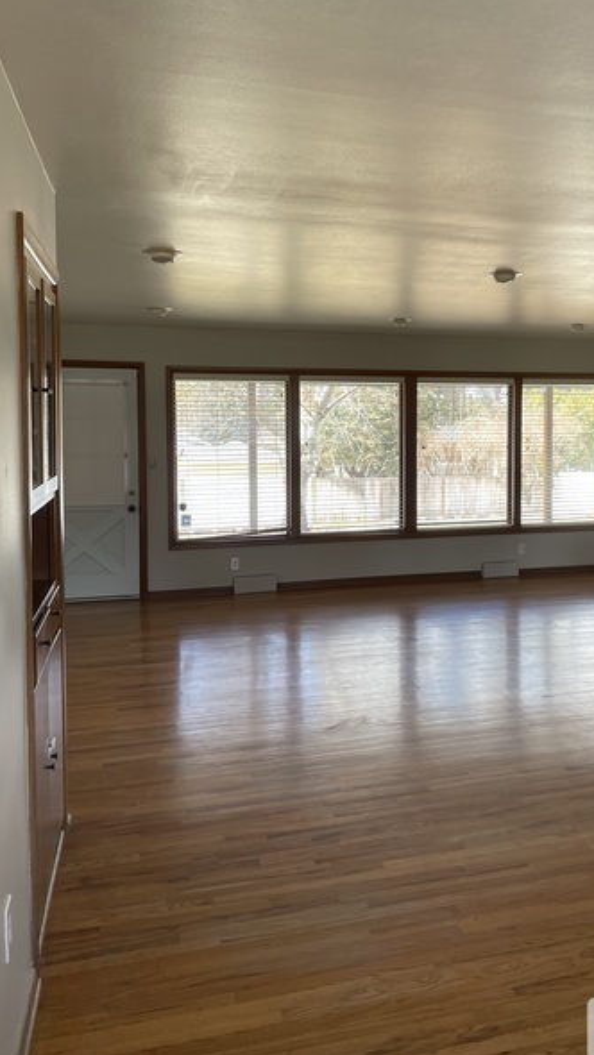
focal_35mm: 32
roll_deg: +0.6
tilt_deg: -4.1
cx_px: 429
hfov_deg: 36.0
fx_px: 896
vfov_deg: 60.9
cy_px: 473
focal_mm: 4.2
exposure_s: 1/121
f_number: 1.6
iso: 64
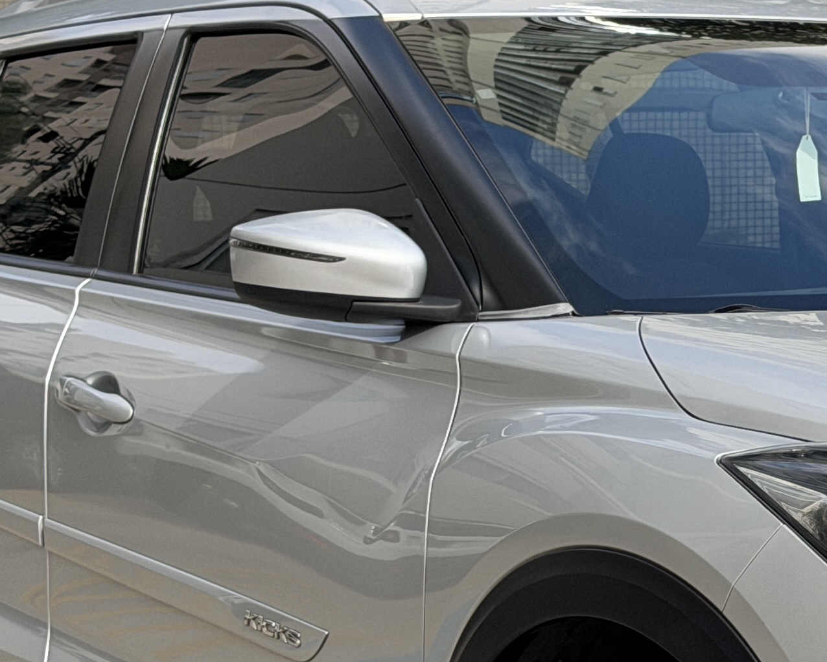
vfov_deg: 10.4
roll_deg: +1.4
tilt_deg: -2.5
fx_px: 3623
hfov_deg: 12.9
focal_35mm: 148
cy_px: 371
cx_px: 778
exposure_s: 1/2865
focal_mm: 6.76
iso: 80
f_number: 1.78
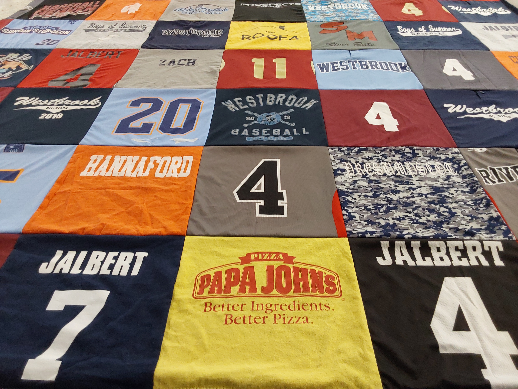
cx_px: 259
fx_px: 419
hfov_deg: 63.4
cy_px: 194
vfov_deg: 49.7
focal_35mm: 28
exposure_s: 1/60
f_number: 1.9
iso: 160
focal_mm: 2.91
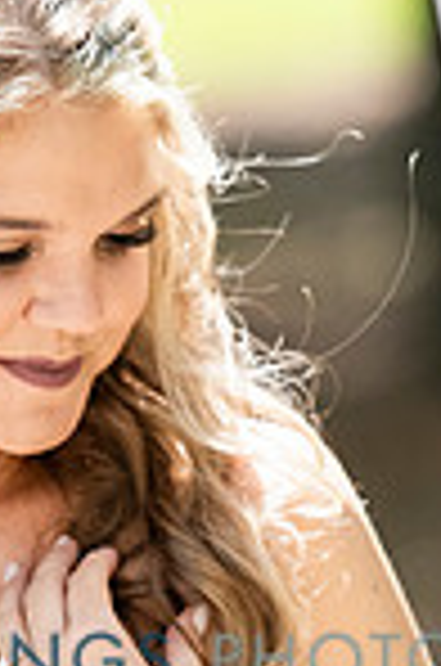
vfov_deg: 3.8
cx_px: 140
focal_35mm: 549
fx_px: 10135
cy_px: 657
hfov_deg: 2.5
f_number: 3.2
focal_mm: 180
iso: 1250
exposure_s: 1/4000
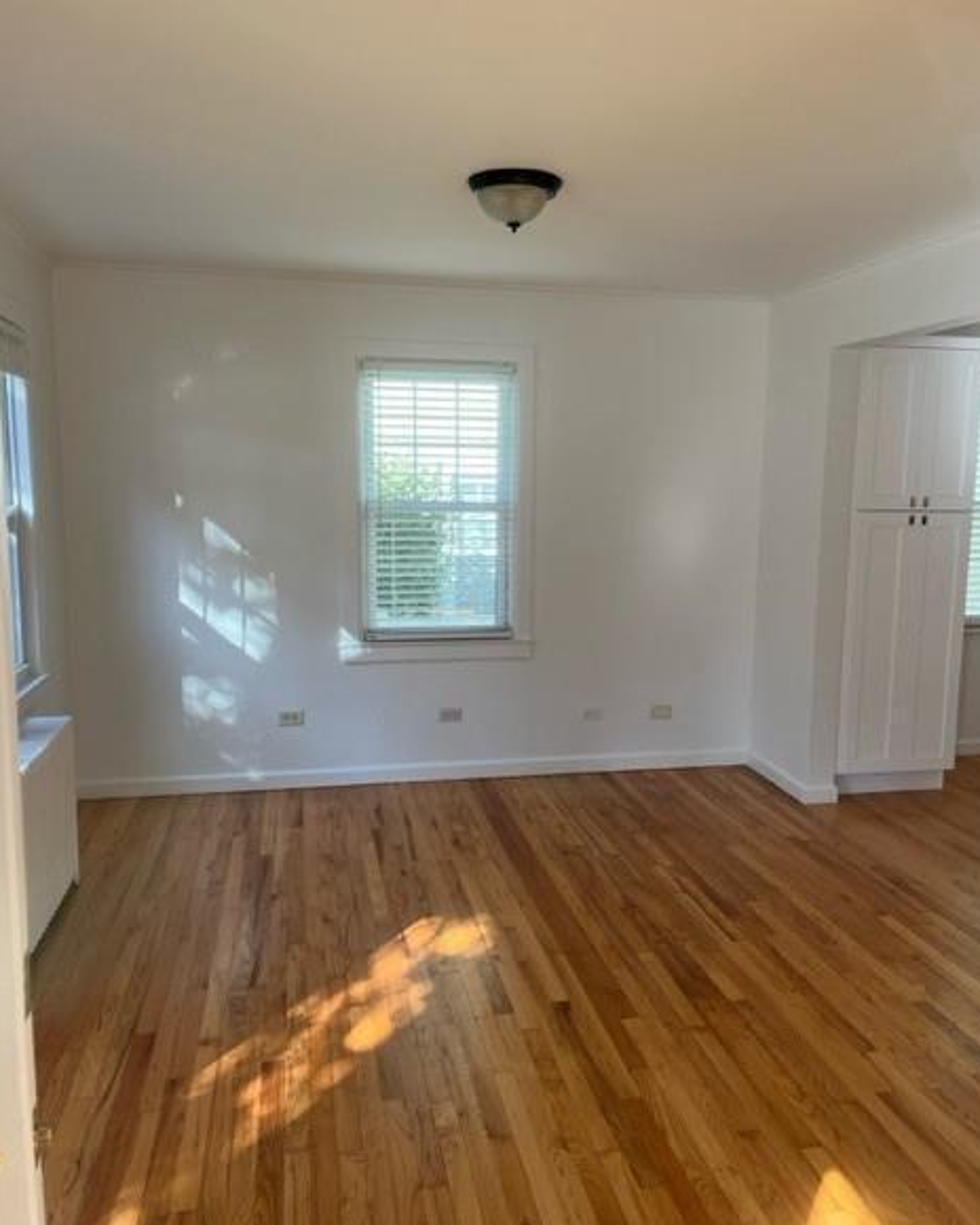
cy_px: 623
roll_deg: -0.2
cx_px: 503
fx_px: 1015
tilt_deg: -7.5
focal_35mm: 28
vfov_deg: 62.2
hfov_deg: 51.5
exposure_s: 1/145
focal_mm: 5.1
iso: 64
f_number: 1.6
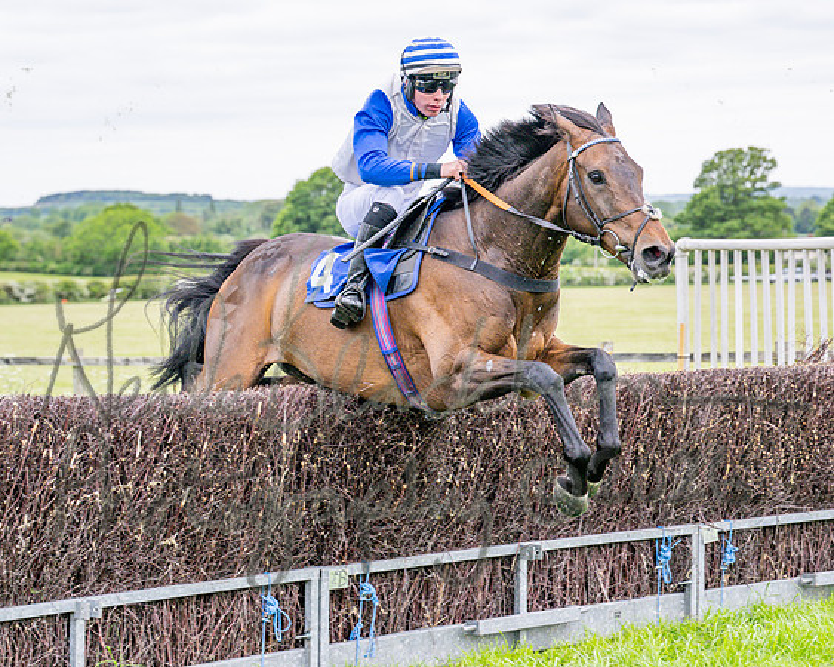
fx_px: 2380
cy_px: 259
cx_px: 386
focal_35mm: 96
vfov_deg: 15.9
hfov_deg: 19.9
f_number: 4
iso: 400
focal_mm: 70
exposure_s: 1/1600
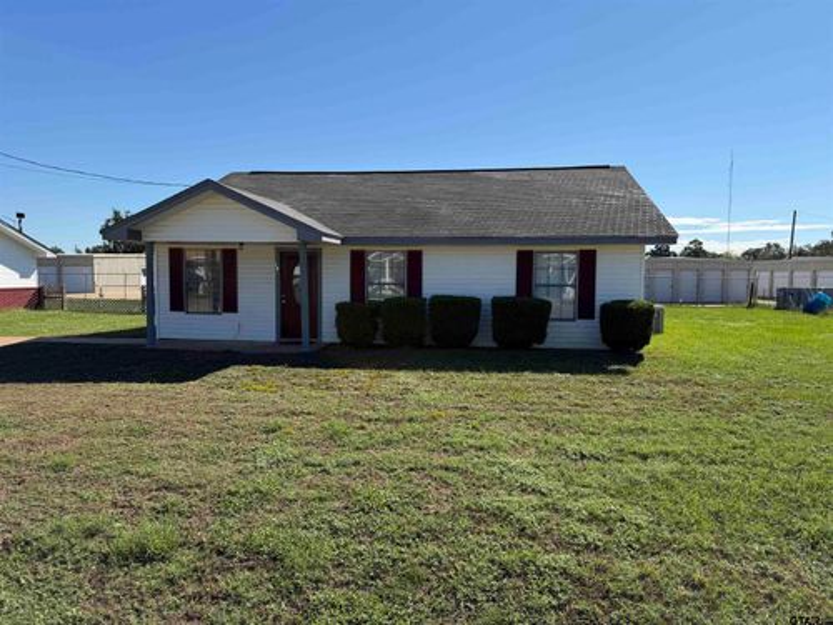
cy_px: 312
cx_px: 416
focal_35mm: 24
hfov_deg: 71.6
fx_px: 578
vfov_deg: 56.8
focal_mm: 6.76
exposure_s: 1/4975
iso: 80
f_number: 1.78
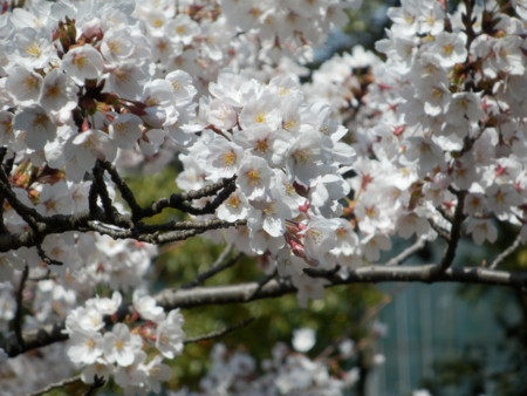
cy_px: 198
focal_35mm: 267
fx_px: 4067
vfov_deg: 5.6
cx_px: 264
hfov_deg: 7.4
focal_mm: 47.3
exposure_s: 1/500
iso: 80
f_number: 5.9
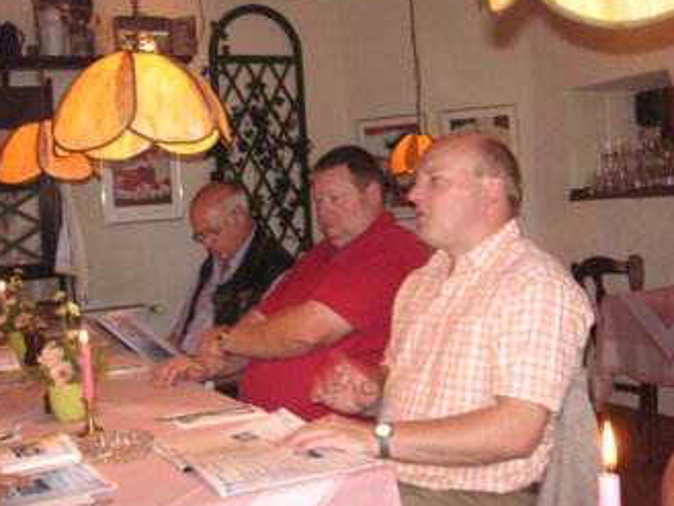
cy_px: 246
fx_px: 877
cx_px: 268
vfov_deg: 32.2
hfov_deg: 41.9
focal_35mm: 45
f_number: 2.8
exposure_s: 1/45
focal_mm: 6.1
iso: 160
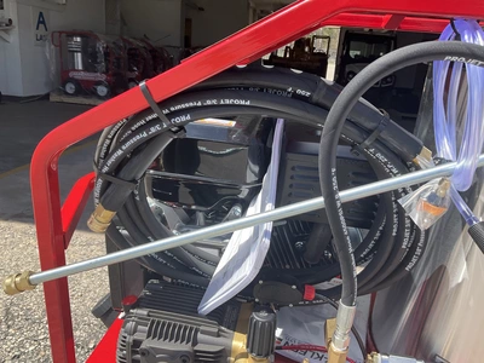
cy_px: 182
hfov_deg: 61.7
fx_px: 405
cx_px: 242
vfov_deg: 48.2
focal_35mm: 29
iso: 25
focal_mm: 3
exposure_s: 1/574
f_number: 1.8
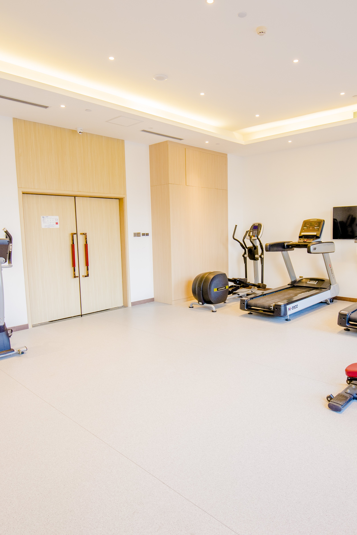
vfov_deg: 76.1
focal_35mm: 23
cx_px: 201
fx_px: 342
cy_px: 271
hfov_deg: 54.9
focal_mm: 15
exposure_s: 1/5
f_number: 8
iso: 320
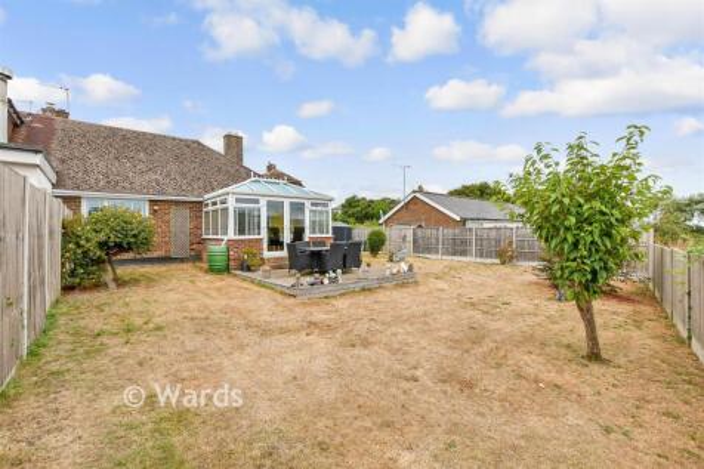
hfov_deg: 100.4
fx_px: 293
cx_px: 352
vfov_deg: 77.3
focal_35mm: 15
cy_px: 234
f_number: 9
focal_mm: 10
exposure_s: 1/250
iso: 500
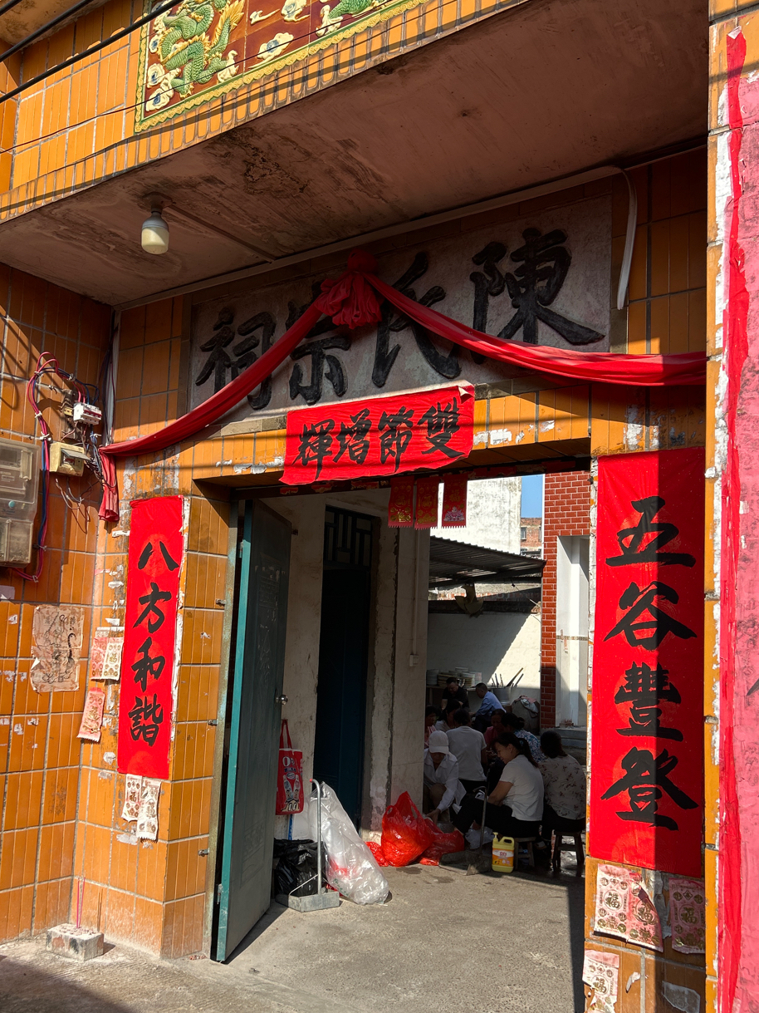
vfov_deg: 56.8
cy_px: 534
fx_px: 936
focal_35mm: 32
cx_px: 367
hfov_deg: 44.1
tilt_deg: +6.0
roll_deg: -2.9
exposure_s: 1/2457
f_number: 1.5
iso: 50
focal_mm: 5.7
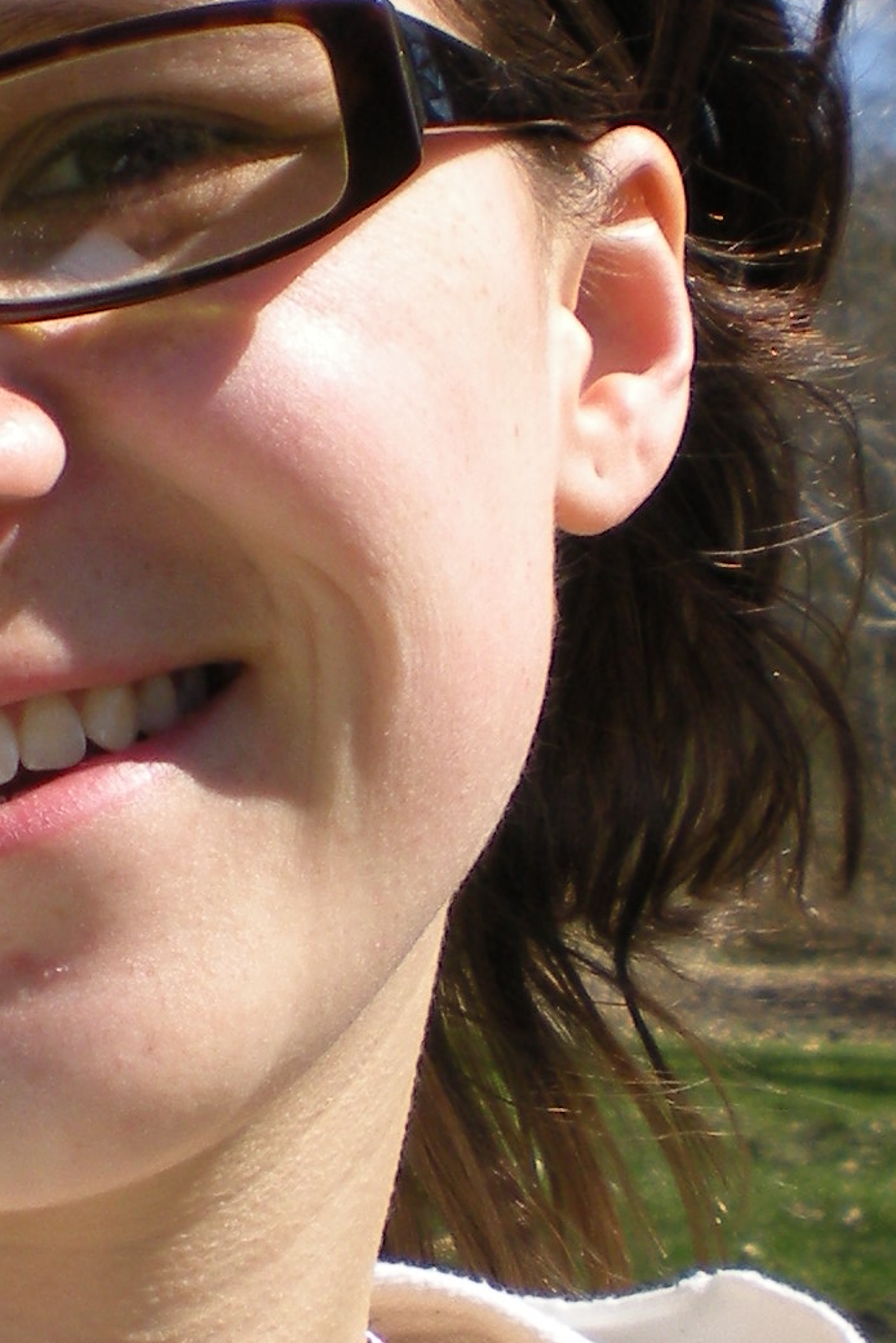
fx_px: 4626
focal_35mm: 124
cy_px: 746
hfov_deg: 11.0
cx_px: 129
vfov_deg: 16.5
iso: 64
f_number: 4.6
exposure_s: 1/467
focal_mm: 6.3
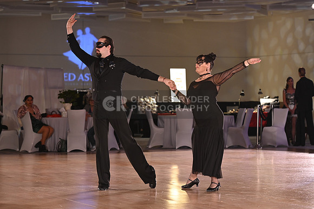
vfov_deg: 11.0
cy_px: 104
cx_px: 157
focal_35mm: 125
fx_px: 1090
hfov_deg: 16.4
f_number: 5
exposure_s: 1/200
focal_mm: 125
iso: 2500
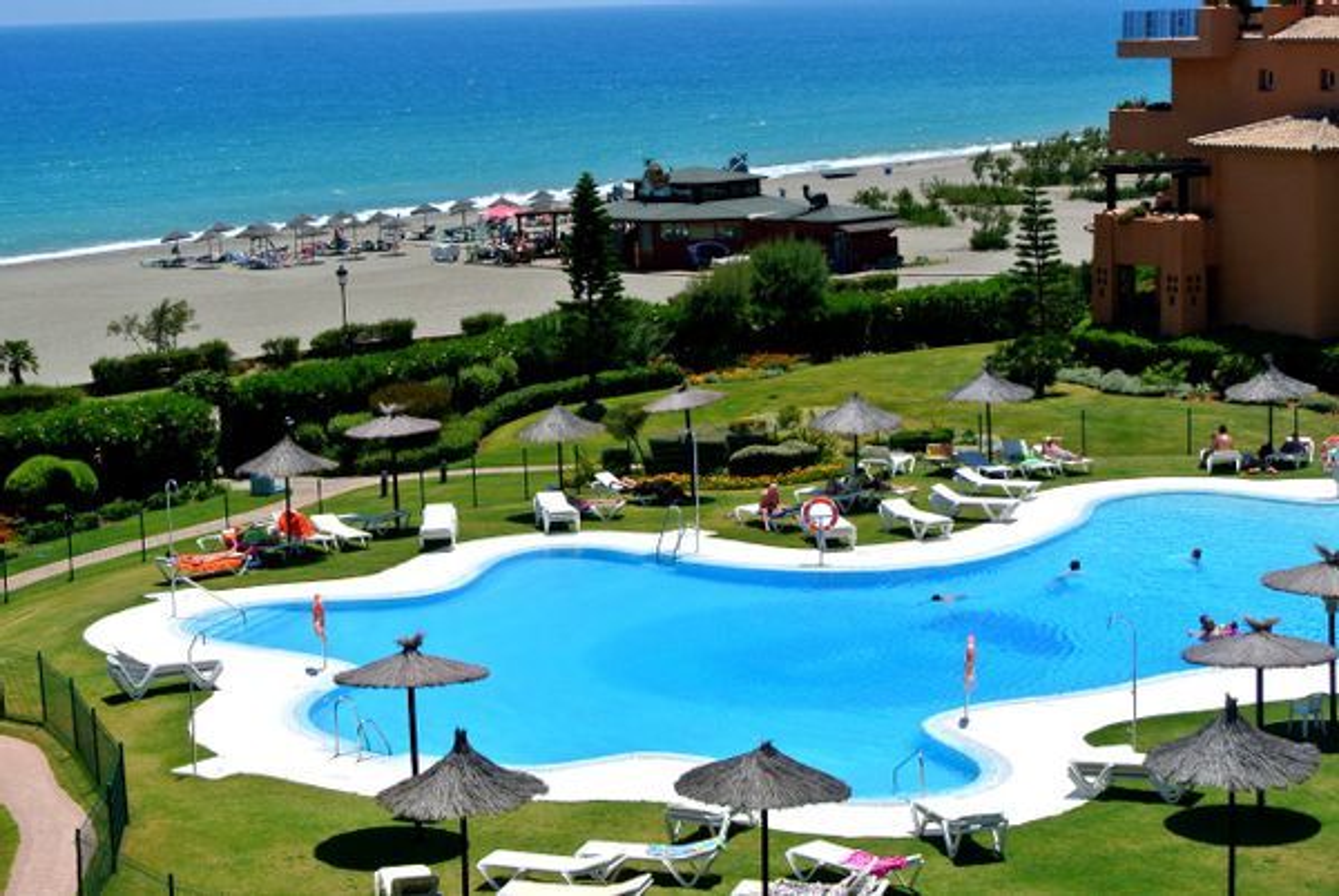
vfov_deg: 16.9
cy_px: 448
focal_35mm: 81
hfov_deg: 25.0
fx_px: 3017
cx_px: 670
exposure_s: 1/640
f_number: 6.3
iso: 100
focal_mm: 30
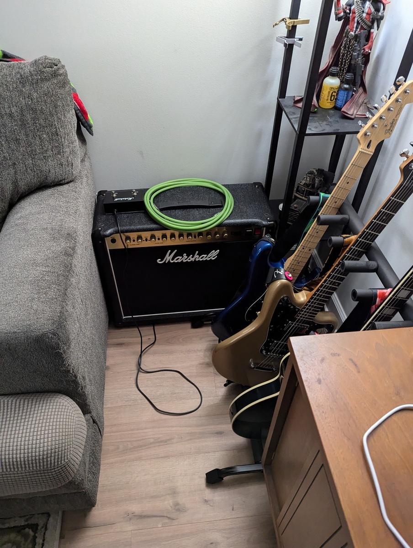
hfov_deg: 57.0
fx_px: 381
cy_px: 274
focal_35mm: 24
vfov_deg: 71.5
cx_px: 206
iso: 1607
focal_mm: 6.81
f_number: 1.85
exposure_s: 1/66
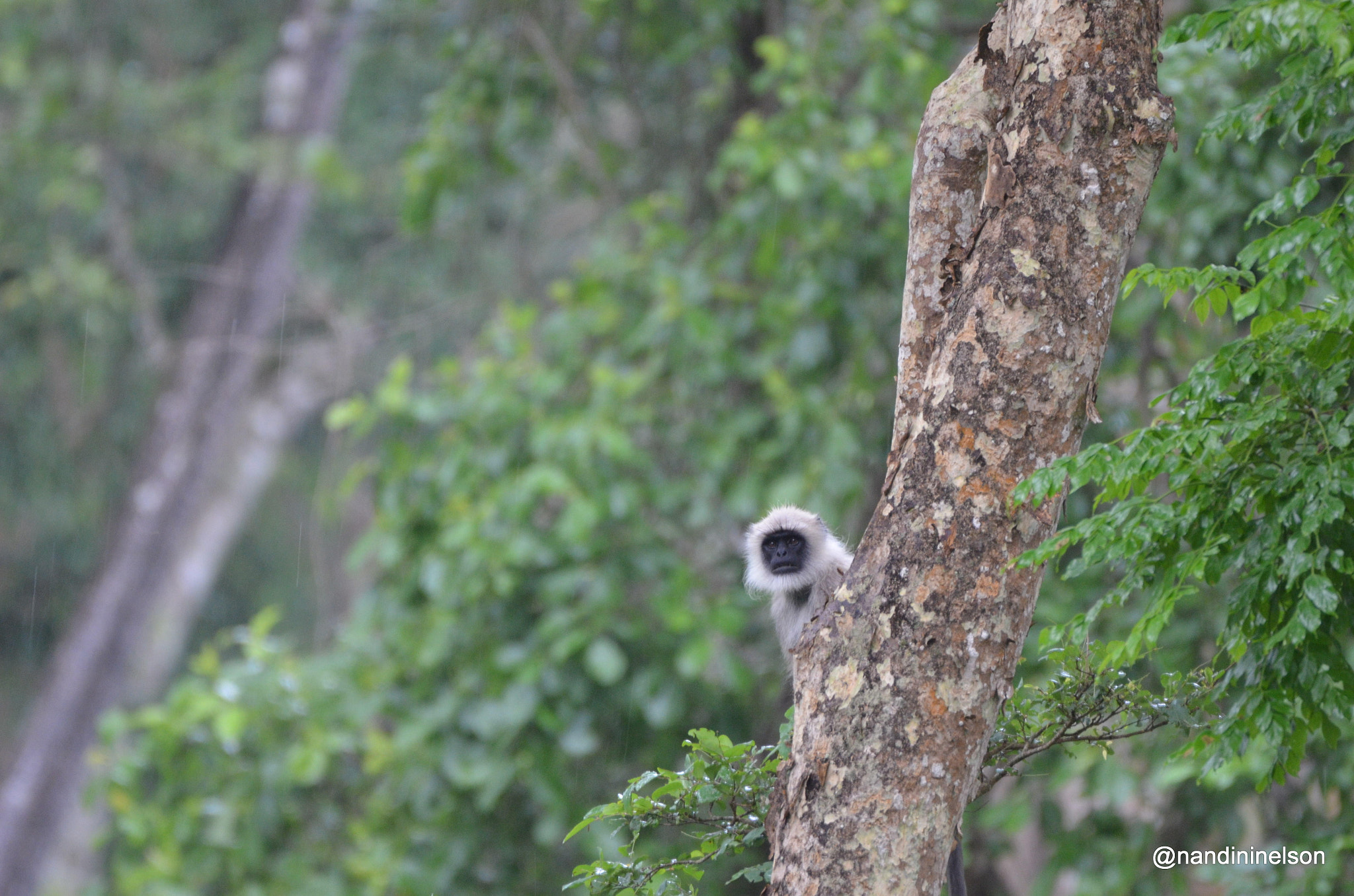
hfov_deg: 2.3
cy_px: 448
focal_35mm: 900
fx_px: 33776
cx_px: 677
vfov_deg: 1.5
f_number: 6.3
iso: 1250
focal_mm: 600
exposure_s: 1/50
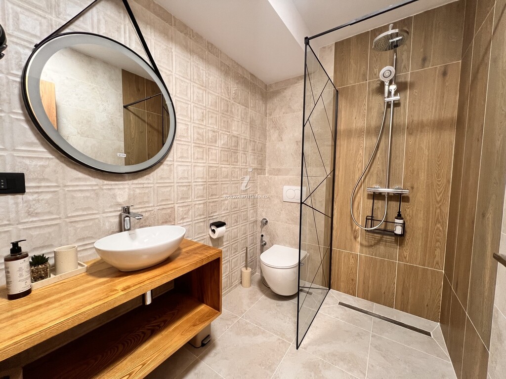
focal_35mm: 13
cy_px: 190
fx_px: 190
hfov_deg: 106.2
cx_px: 253
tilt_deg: -4.5
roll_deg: -0.6
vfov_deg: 89.9
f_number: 1.8
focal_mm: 1.57
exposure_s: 1/50
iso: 125
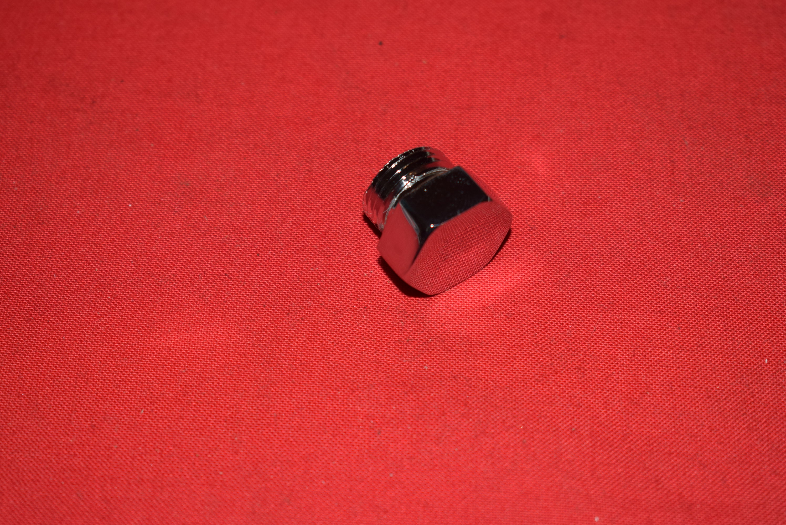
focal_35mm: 78
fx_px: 1704
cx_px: 393
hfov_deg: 26.0
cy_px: 262
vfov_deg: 17.5
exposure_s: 1/200
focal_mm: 52
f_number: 5.6
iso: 400
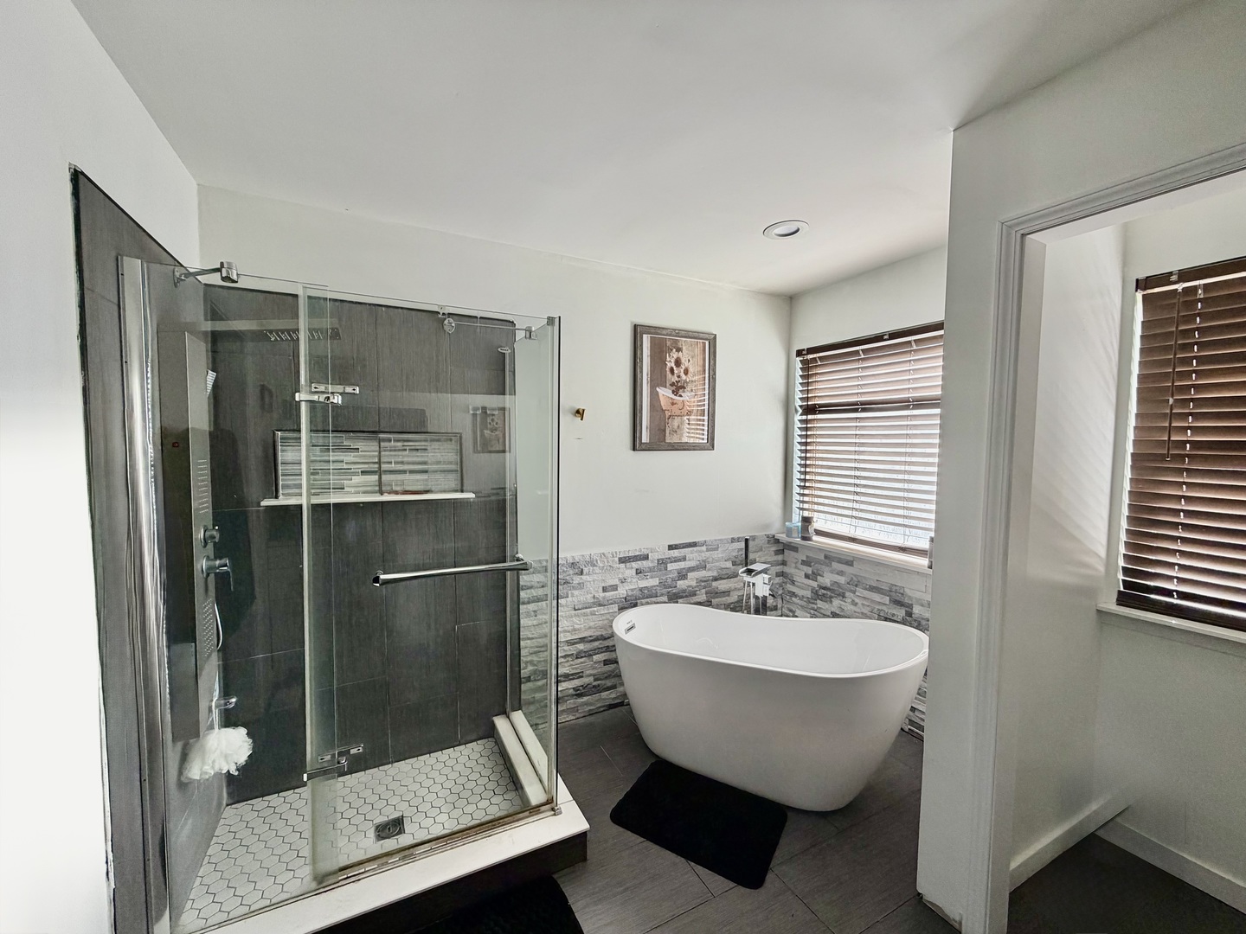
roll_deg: -1.0
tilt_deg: -3.4
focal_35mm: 14
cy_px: 467
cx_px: 623
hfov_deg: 102.1
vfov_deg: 85.7
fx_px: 504
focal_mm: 2.22
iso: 125
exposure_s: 1/121
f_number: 2.2
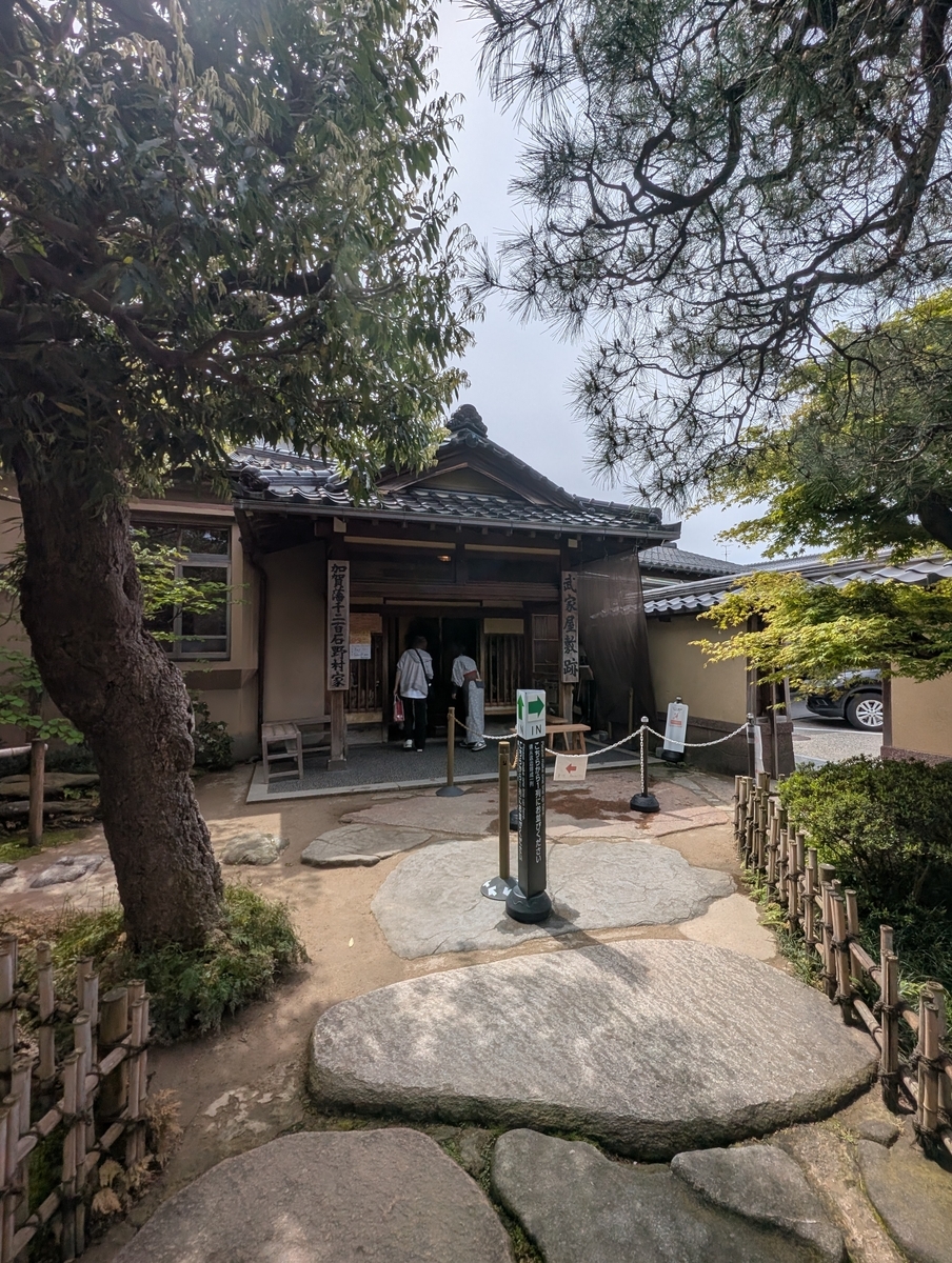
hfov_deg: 90.1
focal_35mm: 13
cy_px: 632
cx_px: 476
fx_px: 475
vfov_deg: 106.1
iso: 46
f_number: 2.2
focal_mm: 1.95
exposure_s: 1/2439
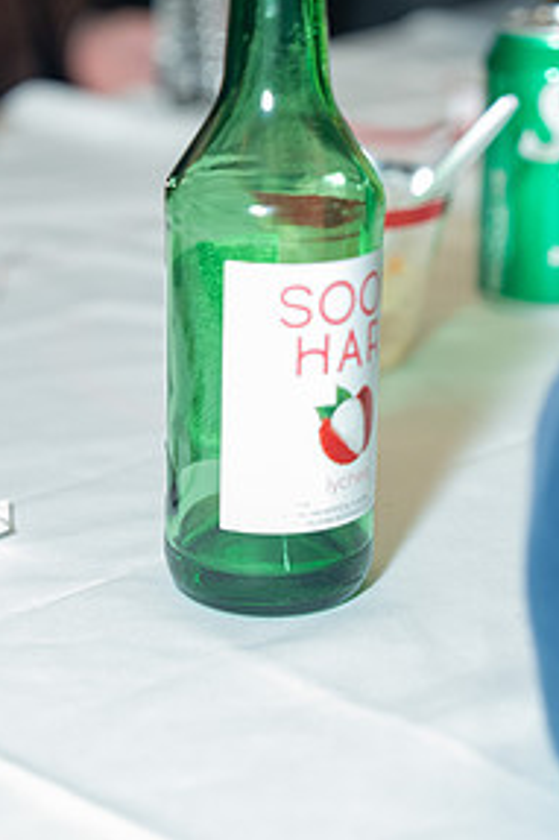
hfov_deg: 14.5
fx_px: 2192
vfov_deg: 21.7
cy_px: 401
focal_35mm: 94
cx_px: 284
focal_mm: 60
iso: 1250
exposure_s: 1/160
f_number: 2.8
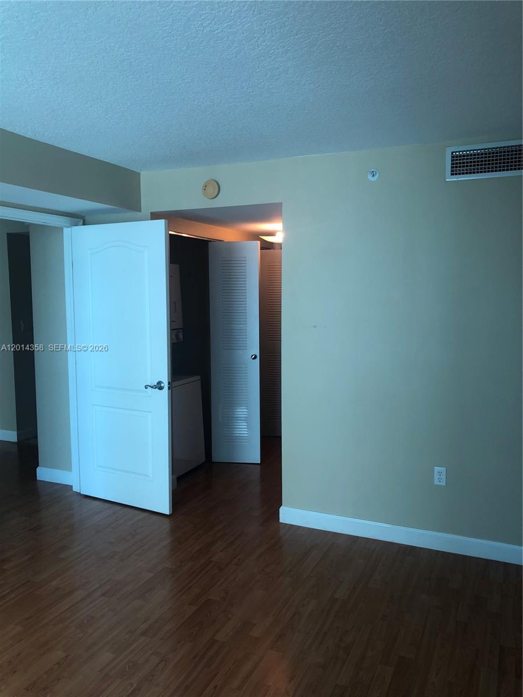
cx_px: 262
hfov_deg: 49.7
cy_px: 348
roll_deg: -0.2
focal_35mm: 28
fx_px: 564
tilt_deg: -5.7
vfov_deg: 63.4
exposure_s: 1/120
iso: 40
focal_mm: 4
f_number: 1.8
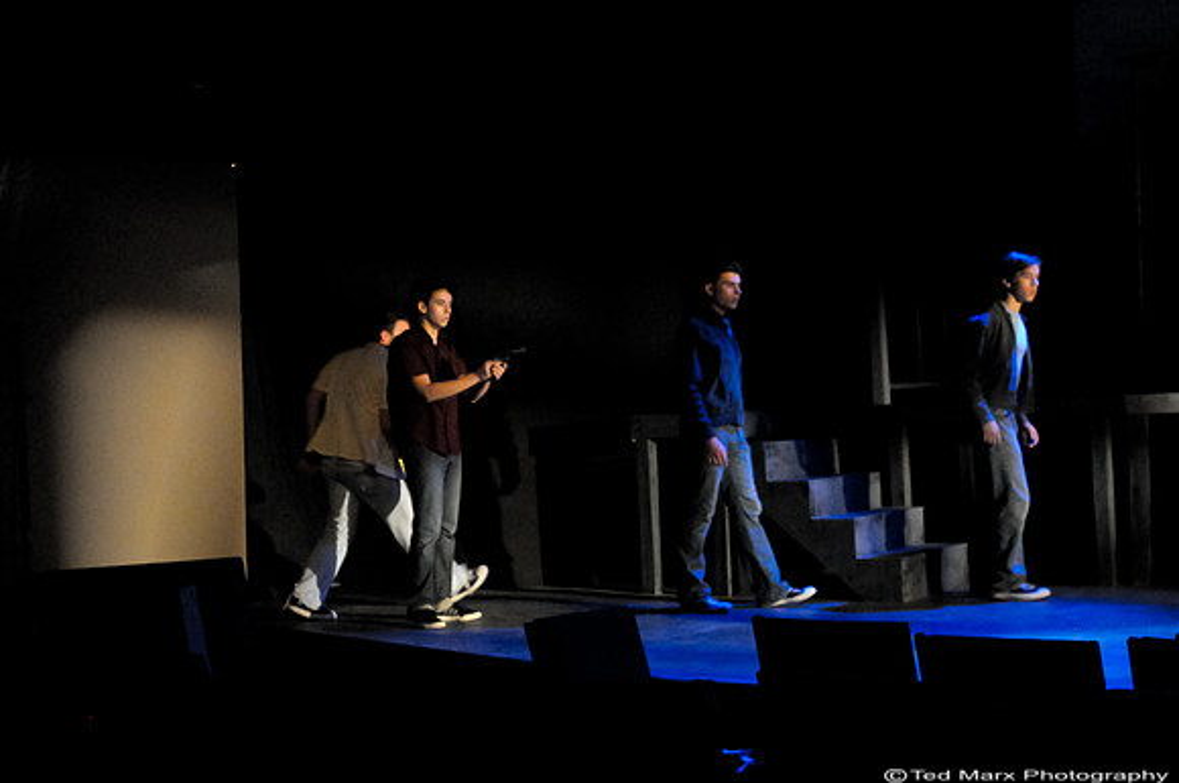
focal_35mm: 52
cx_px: 590
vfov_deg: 25.7
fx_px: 1717
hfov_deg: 37.9
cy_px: 392
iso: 6400
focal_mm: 35
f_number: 2.8
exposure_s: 1/100
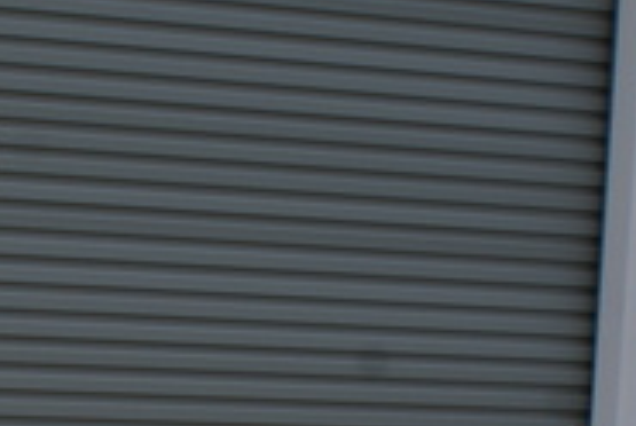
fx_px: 3450
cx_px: -564
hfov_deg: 9.9
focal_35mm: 195
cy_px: 629
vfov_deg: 7.0
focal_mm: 30
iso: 100
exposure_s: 1/160
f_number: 13
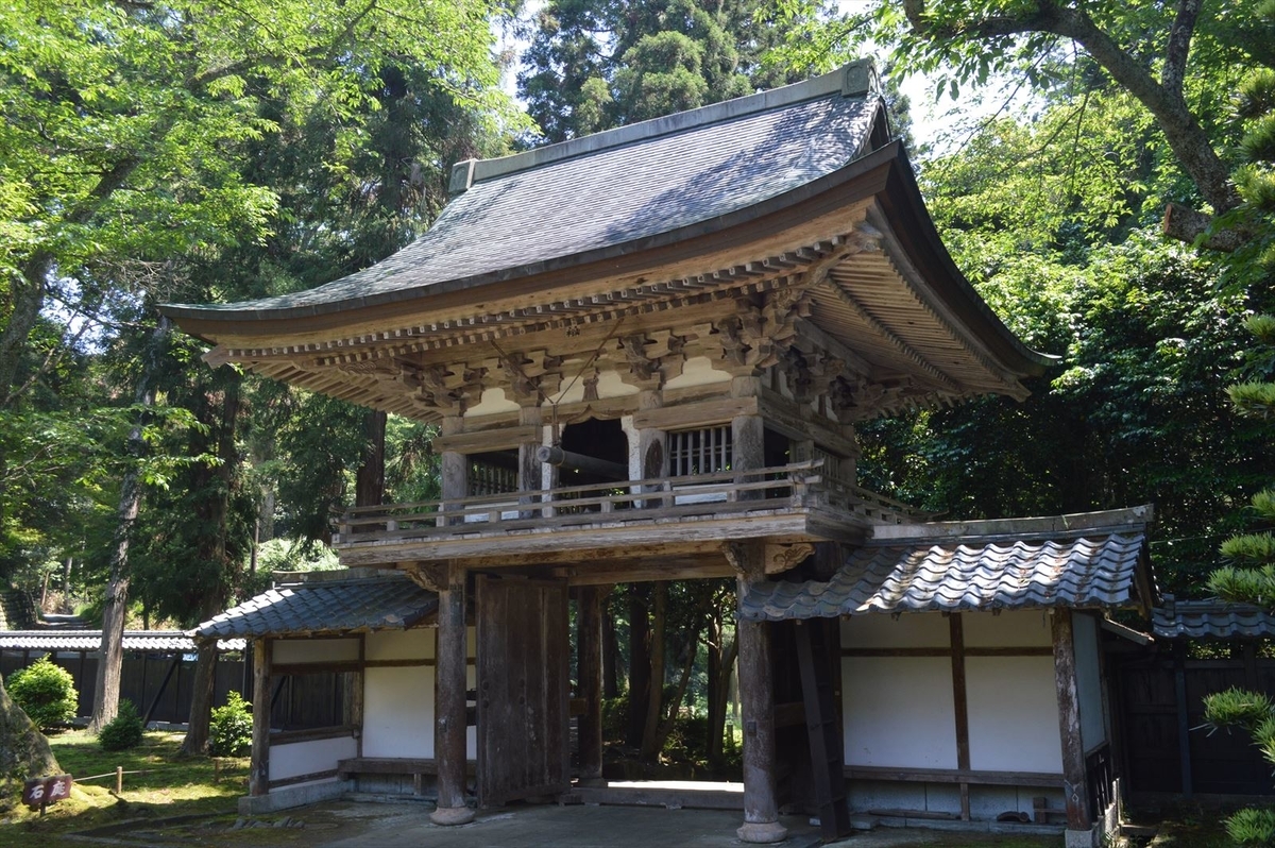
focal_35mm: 30
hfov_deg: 62.0
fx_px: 1062
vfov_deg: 43.5
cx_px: 638
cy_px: 424
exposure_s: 1/160
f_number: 6.3
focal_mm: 20
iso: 400
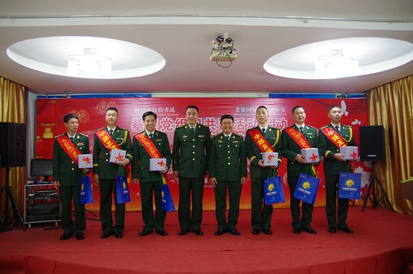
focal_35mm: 27
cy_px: 137
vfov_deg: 47.7
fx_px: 309
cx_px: 206
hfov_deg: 67.5
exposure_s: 1/40
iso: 1600
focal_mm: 18
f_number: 3.5
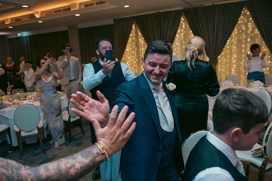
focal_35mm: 29
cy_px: 90
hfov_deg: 63.6
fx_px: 219
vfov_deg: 45.0
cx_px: 136
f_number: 3.5
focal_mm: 29
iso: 800
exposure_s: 1/160
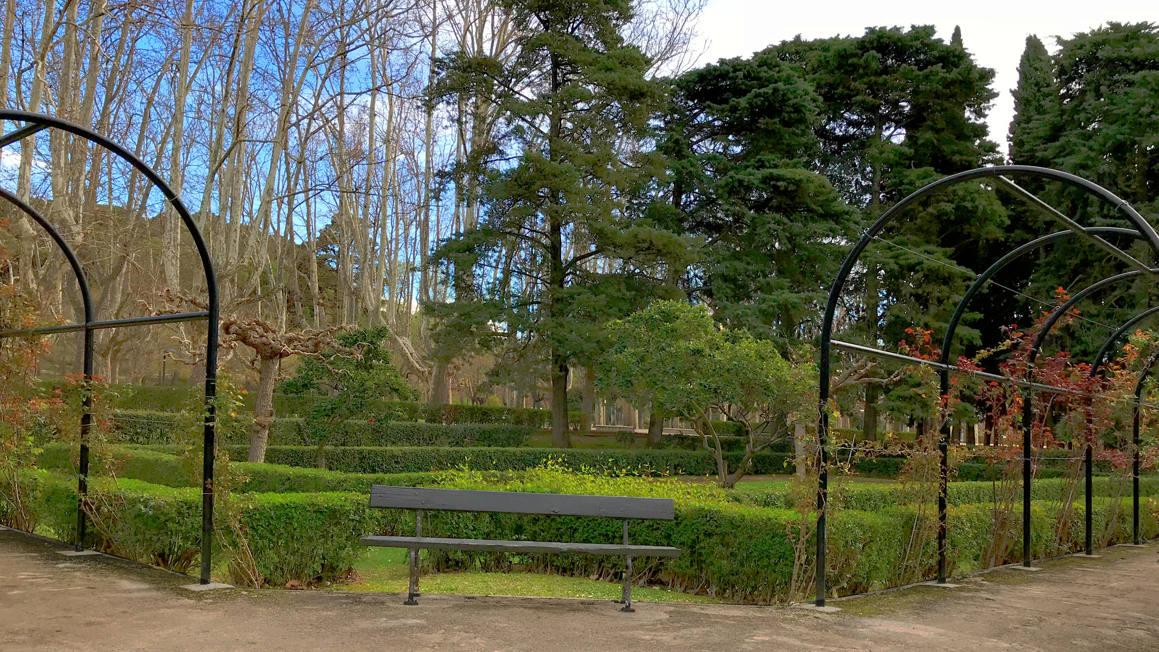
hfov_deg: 62.6
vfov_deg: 37.7
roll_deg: -2.6
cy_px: 292
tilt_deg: +6.3
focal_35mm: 31
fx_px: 953
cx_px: 582
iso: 20
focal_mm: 3.99
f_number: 1.8
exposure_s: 1/517
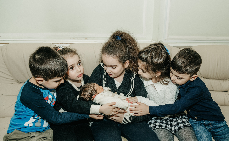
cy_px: 75
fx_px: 216
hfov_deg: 55.6
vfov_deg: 36.1
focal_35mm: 35
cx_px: 129
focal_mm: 28
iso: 320
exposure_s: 1/160
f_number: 5
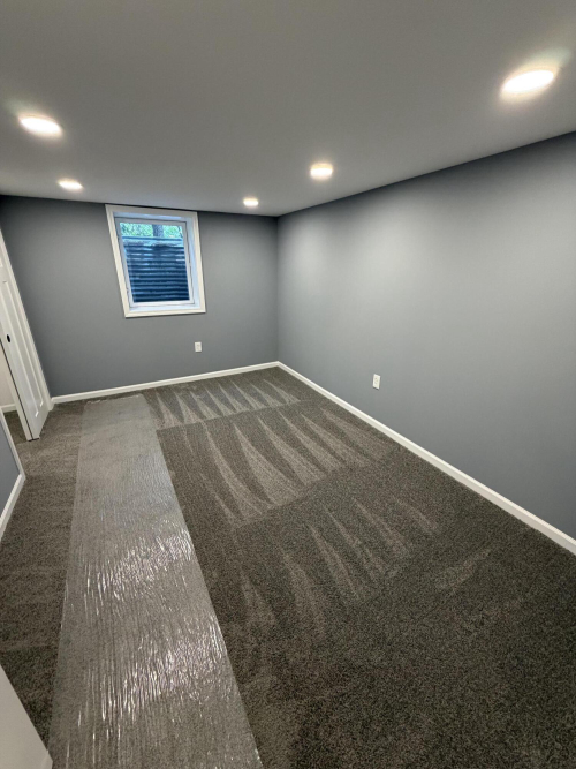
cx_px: 288
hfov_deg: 85.7
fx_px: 311
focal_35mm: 14
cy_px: 384
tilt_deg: -20.8
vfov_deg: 102.1
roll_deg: +0.3
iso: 320
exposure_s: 1/60
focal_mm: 2.22
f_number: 2.2
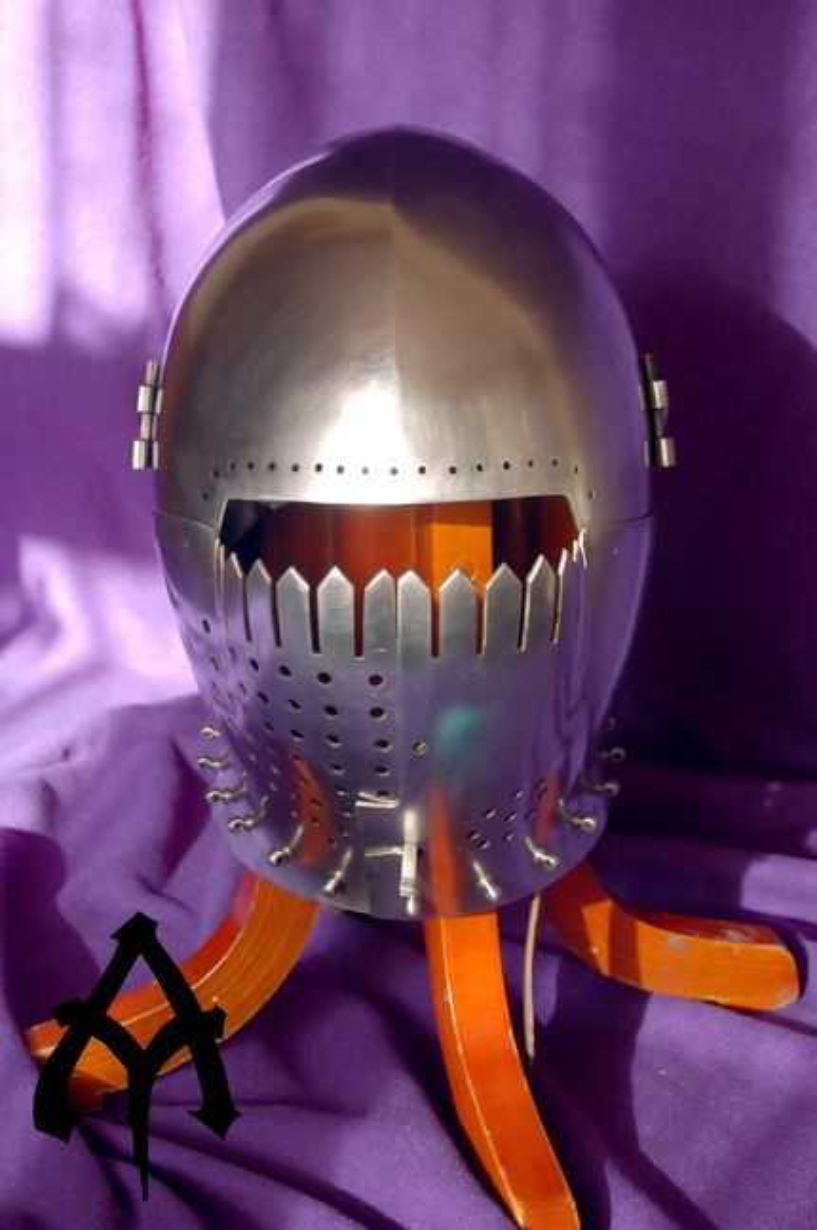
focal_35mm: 82
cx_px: 408
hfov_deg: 16.5
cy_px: 615
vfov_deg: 24.6
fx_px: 2814
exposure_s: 1/50
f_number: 5.6
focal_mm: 55
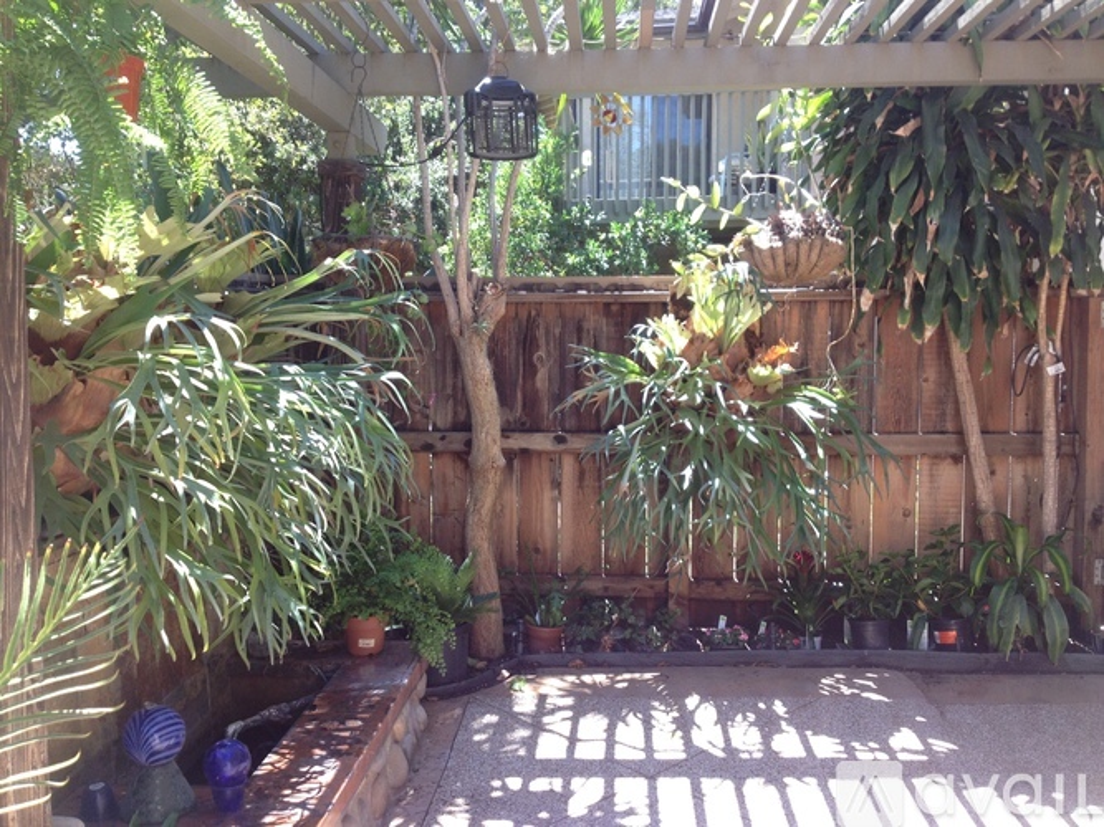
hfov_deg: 52.6
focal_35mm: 35
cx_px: 552
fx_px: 1116
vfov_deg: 40.7
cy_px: 414
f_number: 2.4
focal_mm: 4.28
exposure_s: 1/166
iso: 80
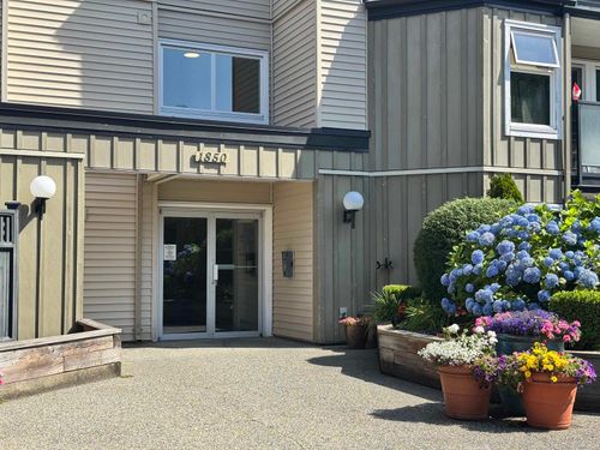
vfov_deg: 30.3
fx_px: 832
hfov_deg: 39.7
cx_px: 300
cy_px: 225
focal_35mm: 48
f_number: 1.78
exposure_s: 1/1818
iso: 64
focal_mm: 6.76
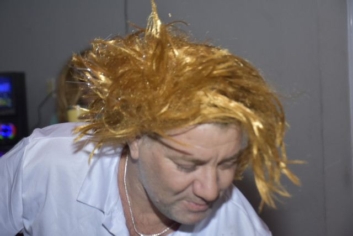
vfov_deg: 16.3
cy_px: 118
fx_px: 824
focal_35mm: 84
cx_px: 176
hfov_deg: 24.2
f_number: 5.6
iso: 400
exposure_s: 1/125
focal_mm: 56
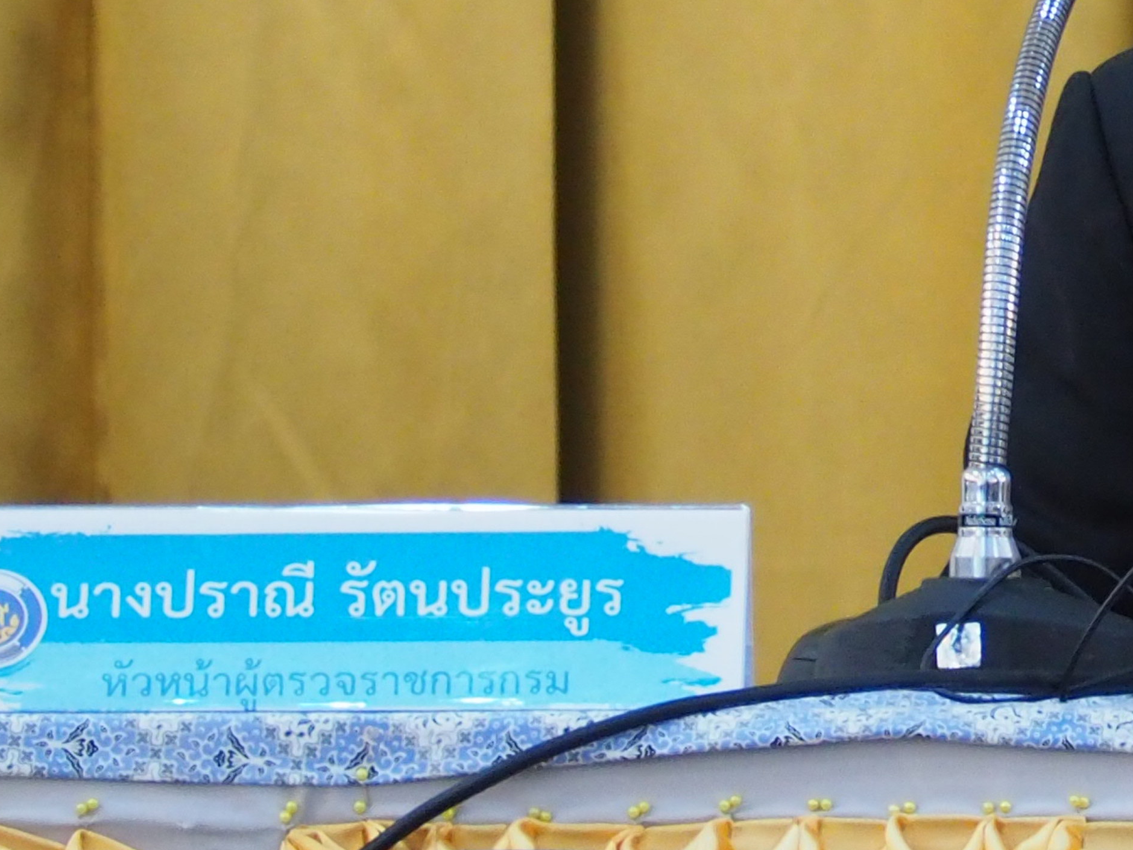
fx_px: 23276
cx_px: 1170
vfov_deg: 2.1
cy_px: 114
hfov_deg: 2.8
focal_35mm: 711
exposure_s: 1/30
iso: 1600
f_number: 5.6
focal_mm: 145
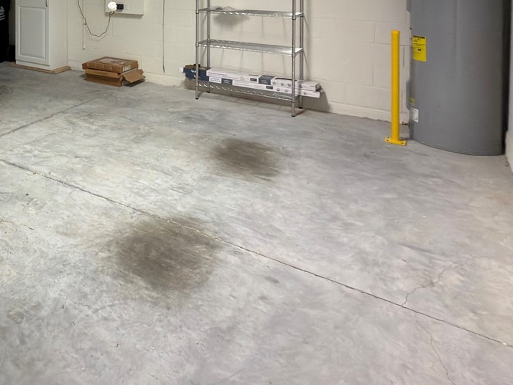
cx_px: -26
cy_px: -21
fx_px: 474
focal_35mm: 32
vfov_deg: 38.0
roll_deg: +0.3
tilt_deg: -0.4
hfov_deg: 45.5
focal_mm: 2.22
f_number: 2.2
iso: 250
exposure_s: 1/30
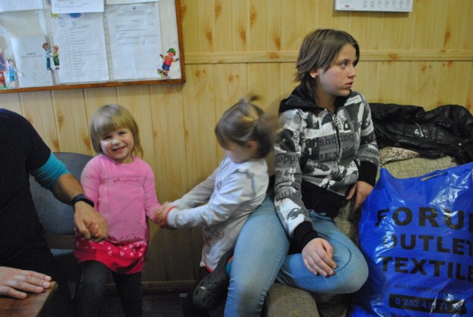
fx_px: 395
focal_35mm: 30
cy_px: 158
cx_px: 236
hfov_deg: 61.9
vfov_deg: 43.7
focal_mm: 20
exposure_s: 1/15
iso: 1600
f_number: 3.8
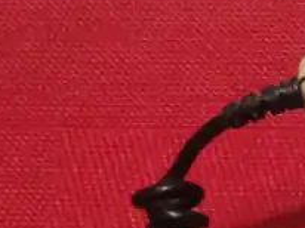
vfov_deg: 8.4
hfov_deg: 10.9
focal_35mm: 170
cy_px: 412
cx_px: 540
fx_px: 1496
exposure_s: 1/15
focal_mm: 4.28
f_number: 2.4
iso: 80
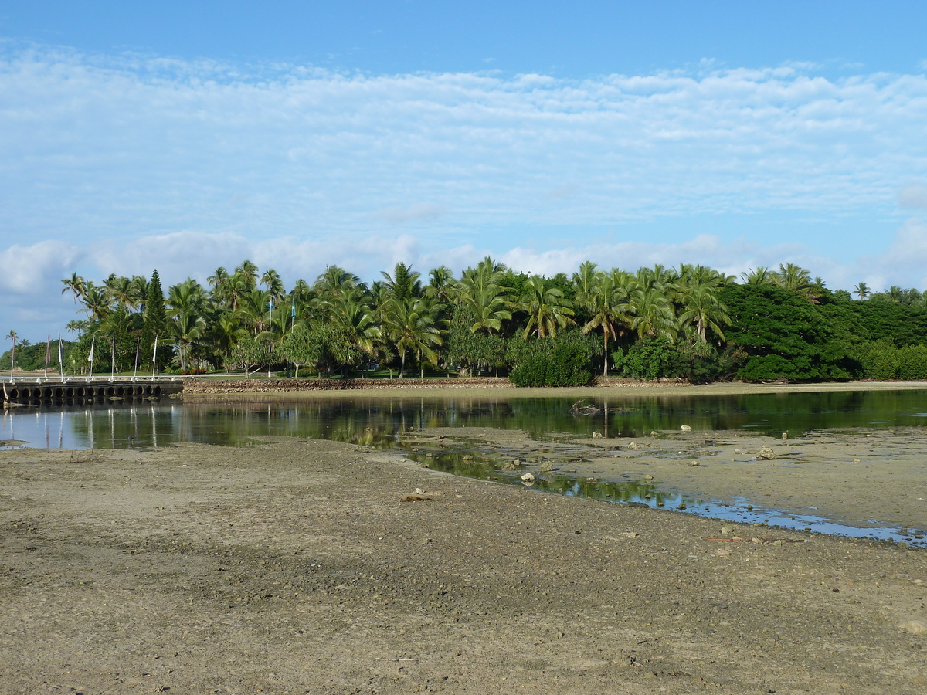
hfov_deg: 42.9
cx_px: 464
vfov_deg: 32.9
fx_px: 1178
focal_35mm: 44
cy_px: 348
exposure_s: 1/400
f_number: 4.5
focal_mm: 7.3
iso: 80
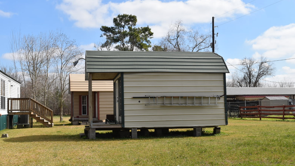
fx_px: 375
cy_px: 92
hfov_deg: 42.9
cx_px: 147
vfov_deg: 24.9
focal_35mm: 48
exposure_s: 1/400
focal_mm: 30
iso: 200
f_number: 10
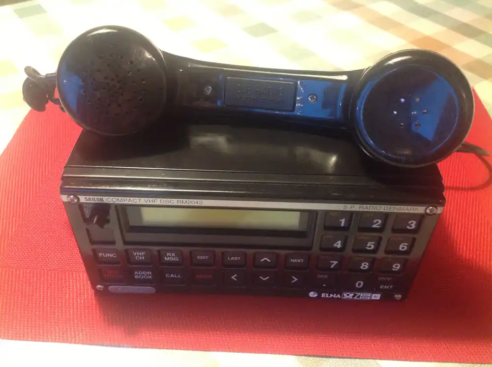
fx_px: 497
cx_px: 246
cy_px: 184
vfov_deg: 40.6
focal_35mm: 35
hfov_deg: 52.7
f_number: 2.4
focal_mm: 4.28
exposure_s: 1/17
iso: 400
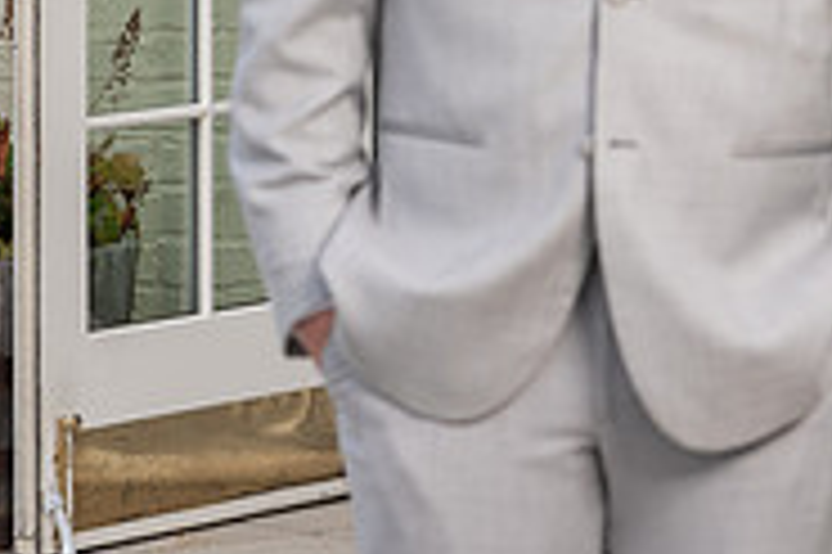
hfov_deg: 7.1
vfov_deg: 4.7
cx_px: 819
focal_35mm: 290
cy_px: -245
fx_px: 6696
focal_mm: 89
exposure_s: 1/250
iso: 100
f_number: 5.6
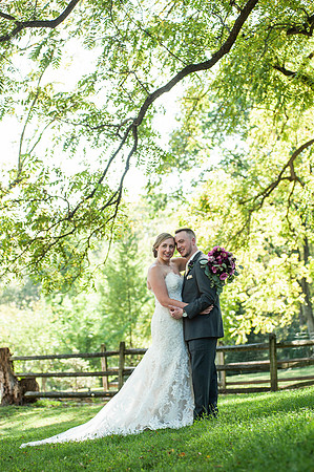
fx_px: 1049
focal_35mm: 80
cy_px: 236
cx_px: 157
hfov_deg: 17.0
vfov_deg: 25.4
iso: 160
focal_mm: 80
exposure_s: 1/160
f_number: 3.5
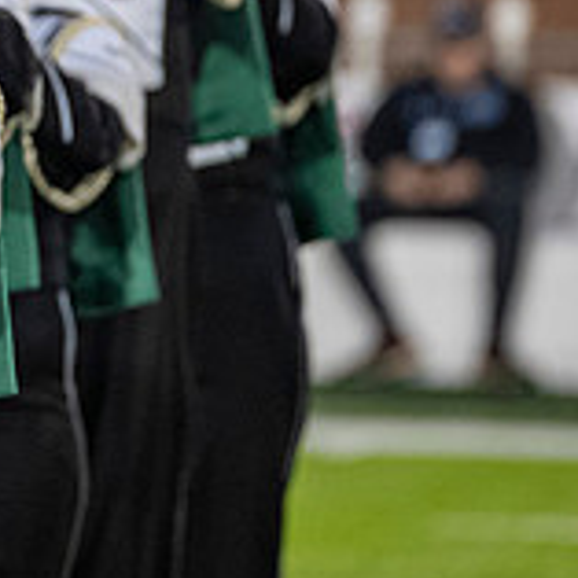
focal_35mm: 942
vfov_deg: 1.9
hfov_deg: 1.9
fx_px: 17795
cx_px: -287
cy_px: -44
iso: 1000
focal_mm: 200
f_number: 2.8
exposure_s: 1/500
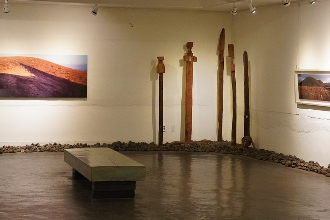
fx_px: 742
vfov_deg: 16.8
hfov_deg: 25.0
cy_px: 86
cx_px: 202
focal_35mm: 81
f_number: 8
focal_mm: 35
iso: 6400
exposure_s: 1/100
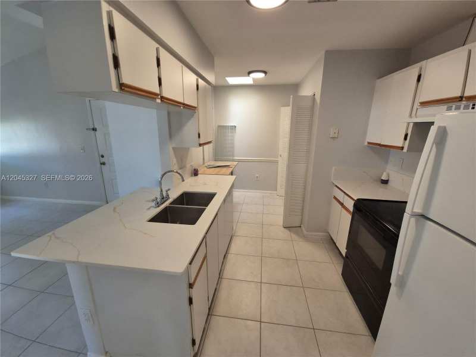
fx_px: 179
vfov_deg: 89.9
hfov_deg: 106.2
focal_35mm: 13
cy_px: 178
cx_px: 238
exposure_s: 1/60
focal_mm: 2.2
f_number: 2.2
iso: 100
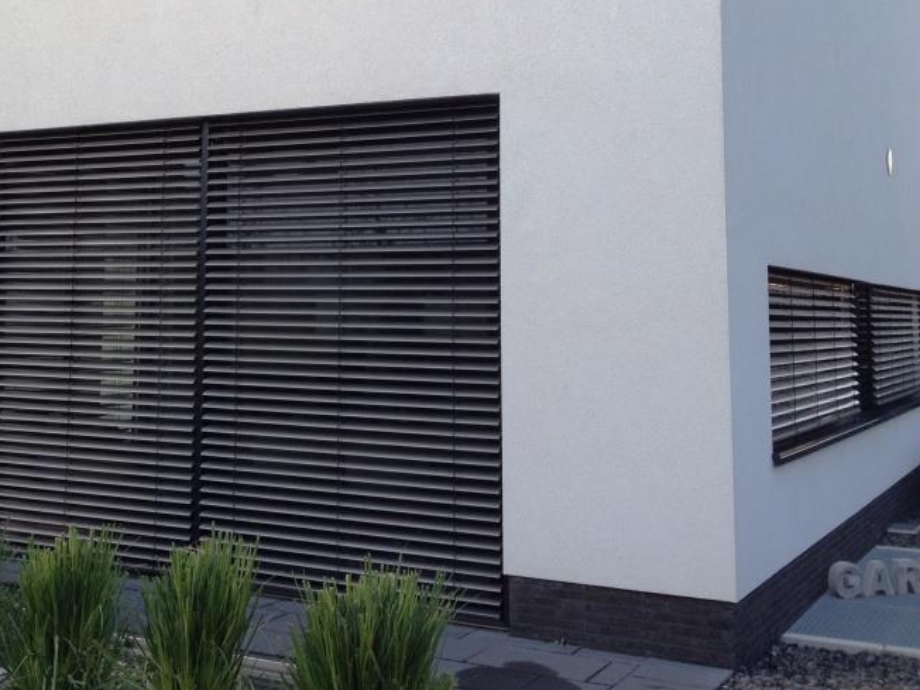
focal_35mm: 55
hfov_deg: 34.4
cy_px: 159
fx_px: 1462
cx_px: 267
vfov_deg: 26.2
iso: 50
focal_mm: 4.28
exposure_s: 1/240
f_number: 2.4
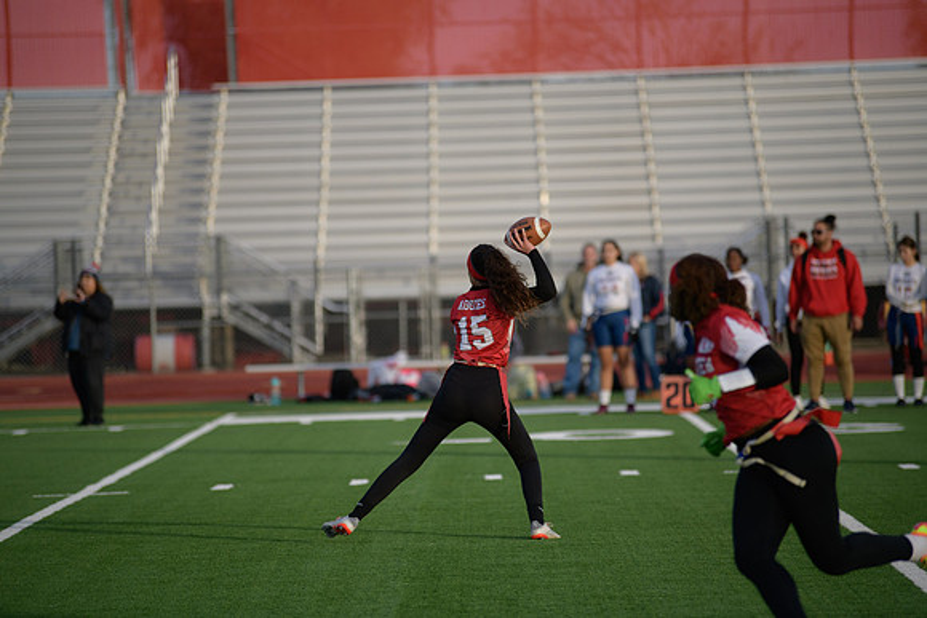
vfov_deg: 6.9
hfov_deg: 10.3
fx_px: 5151
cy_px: 309
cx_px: 464
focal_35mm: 200
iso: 640
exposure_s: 1/4000
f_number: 2.8
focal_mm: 200
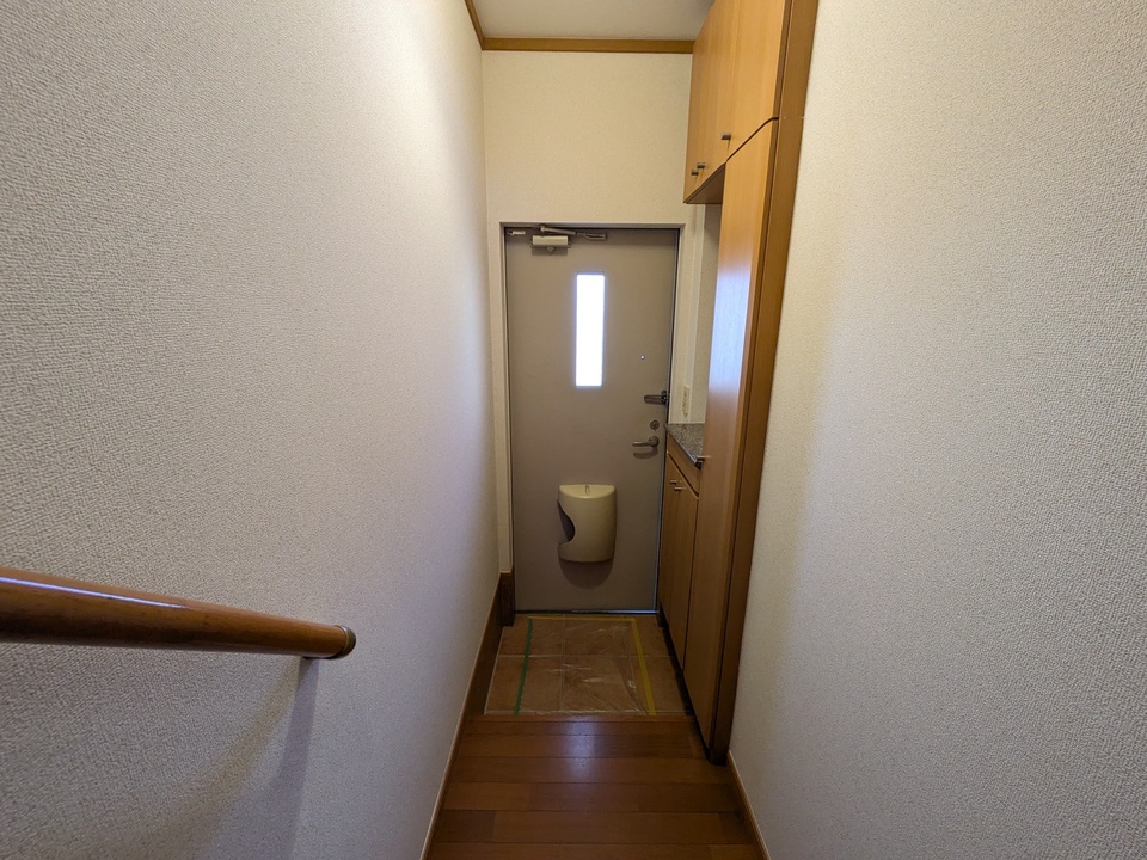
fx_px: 464
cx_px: 574
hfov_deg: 102.1
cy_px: 430
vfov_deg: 85.7
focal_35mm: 14
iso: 218
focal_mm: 1.83
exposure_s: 1/50
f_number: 2.2
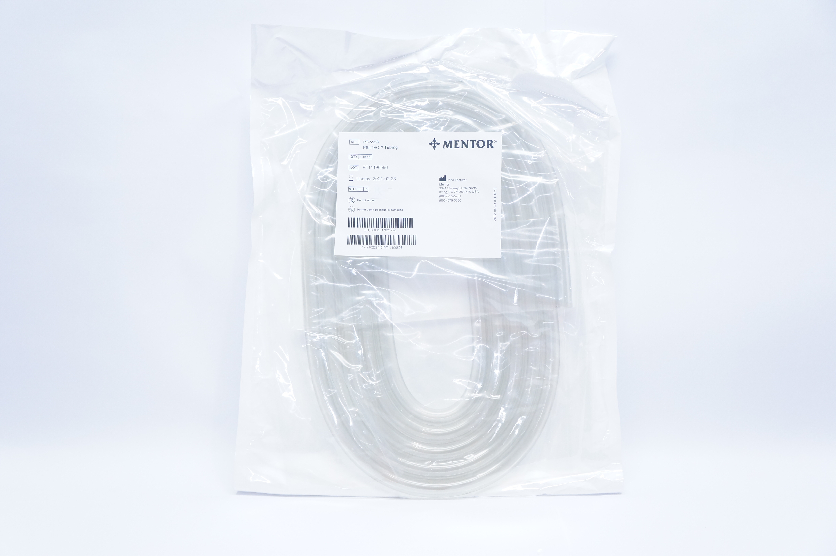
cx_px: 418
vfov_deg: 39.9
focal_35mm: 33
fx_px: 766
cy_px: 278
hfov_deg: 57.3
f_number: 4.5
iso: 1600
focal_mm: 22
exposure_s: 1/160
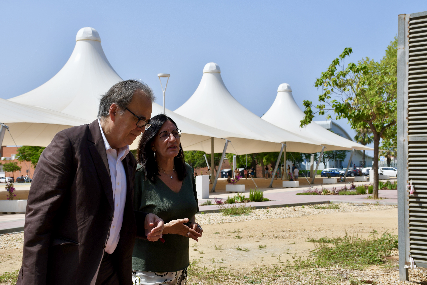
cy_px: 142
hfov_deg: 38.2
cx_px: 214
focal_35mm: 52
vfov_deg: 26.0
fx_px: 617
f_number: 9
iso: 100
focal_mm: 35
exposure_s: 1/320
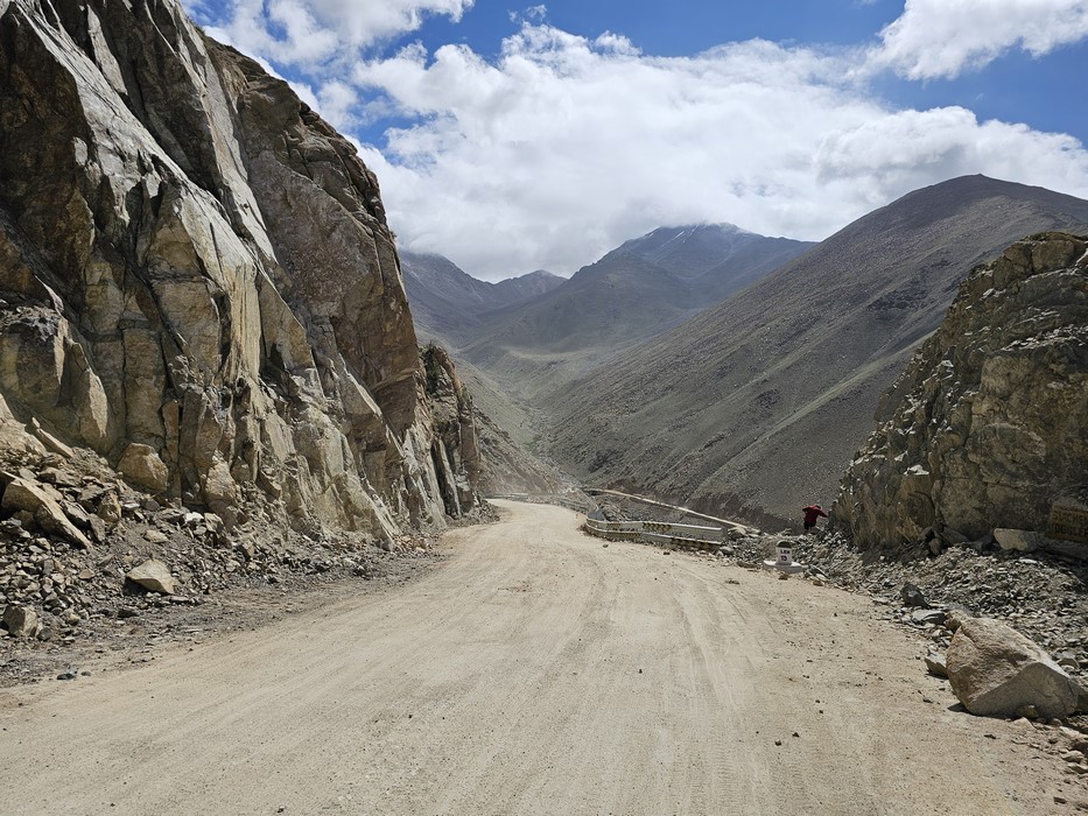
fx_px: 723
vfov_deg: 58.9
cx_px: 544
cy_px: 408
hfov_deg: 73.9
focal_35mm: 23
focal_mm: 6.3
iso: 10
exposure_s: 1/2531
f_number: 1.7
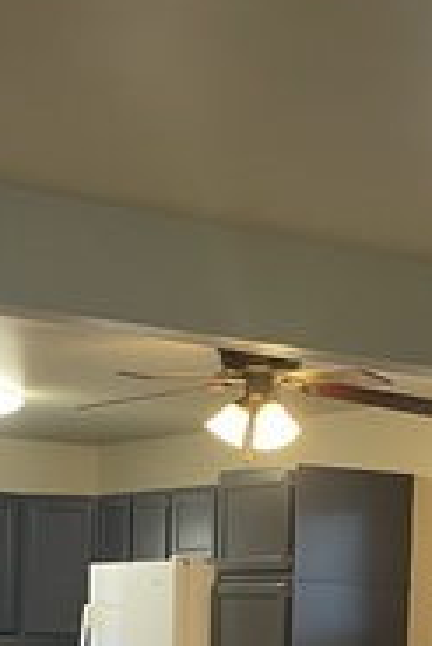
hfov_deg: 14.6
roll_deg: -1.5
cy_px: 816
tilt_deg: -5.8
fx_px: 1689
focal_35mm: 94
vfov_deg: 20.0
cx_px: 284
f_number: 1.6
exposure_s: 1/60
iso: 200
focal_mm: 5.1
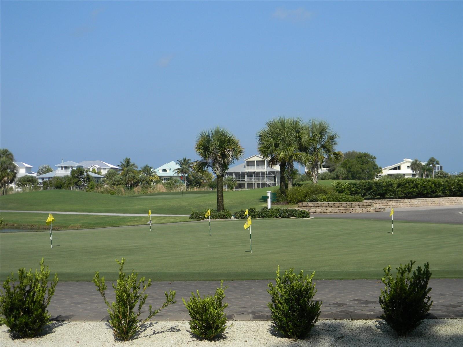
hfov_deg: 34.3
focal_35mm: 56
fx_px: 749
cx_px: 232
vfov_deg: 26.1
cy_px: 174
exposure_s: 1/838
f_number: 4.1
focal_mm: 10.1
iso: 80
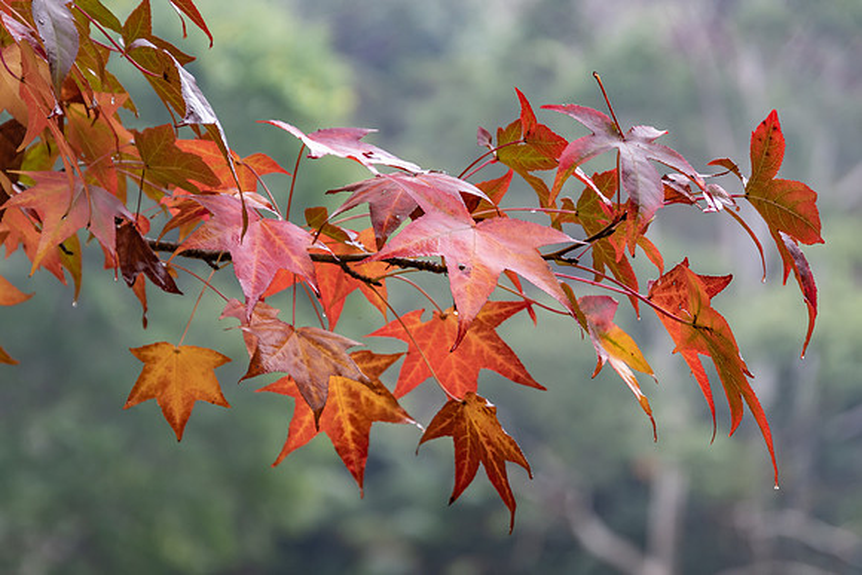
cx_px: 431
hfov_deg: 8.9
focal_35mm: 232
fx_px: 5568
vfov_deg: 5.9
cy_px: 288
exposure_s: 1/25
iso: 400
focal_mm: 155
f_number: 5.6
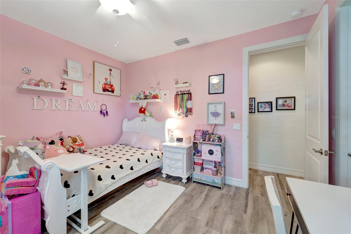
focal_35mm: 14
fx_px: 136
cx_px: 176
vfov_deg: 81.2
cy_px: 117
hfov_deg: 104.3
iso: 250
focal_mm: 14
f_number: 9
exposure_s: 1/1.67
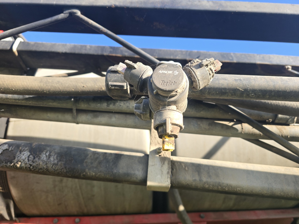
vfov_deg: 58.9
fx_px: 199
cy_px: 112
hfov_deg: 73.9
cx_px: 150
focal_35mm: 23
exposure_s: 1/180
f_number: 1.7
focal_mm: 6.3
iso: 20
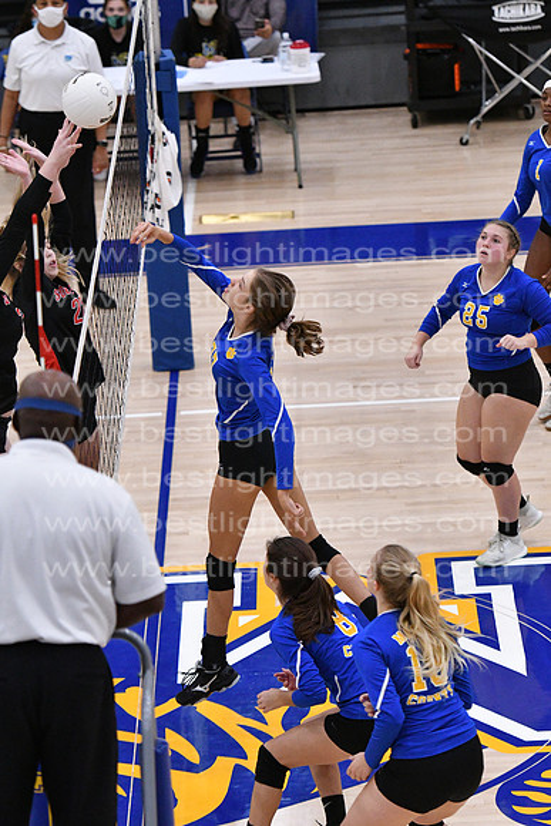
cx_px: 276
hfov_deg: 7.5
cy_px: 413
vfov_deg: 11.2
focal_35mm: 183
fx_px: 4199
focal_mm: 122
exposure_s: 1/1250
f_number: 3.2
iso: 6400
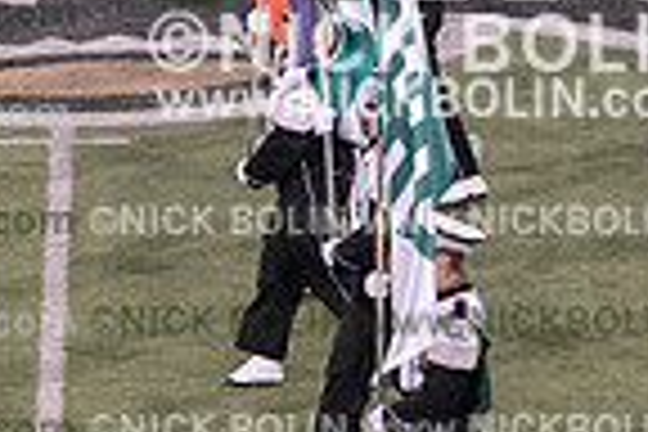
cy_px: -92
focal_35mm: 663
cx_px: 432
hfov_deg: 3.1
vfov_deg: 2.1
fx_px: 11933
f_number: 3.2
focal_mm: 165
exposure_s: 1/1250
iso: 5000
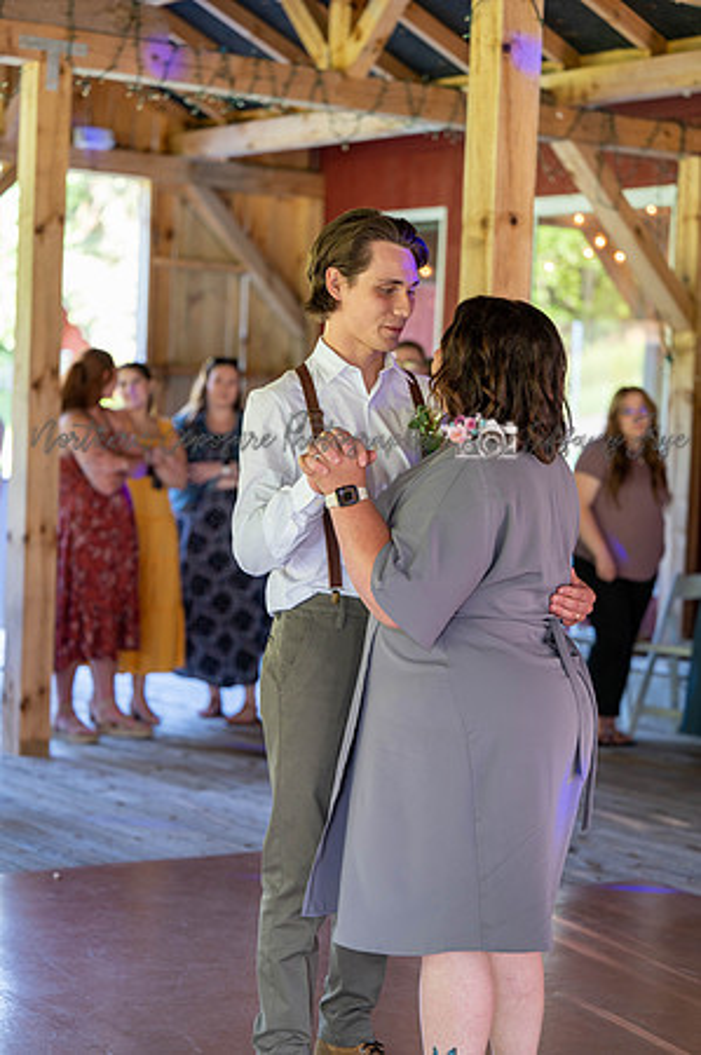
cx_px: 350
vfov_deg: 27.0
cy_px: 528
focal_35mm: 75
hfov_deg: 18.1
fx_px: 2196
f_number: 2.8
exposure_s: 1/125
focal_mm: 75
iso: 500
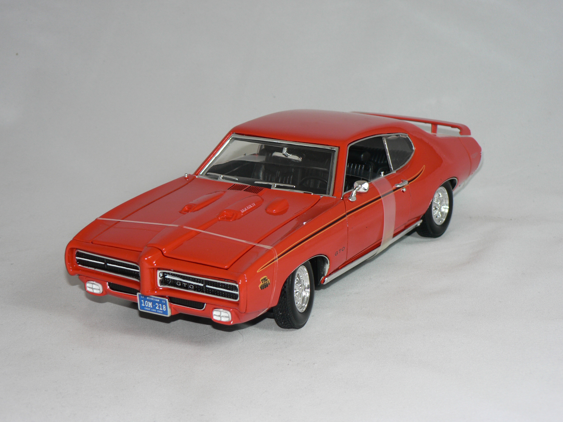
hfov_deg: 25.7
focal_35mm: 76
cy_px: 211
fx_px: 1236
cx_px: 282
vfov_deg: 19.4
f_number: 3.2
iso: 80
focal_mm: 12.6
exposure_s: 1/60
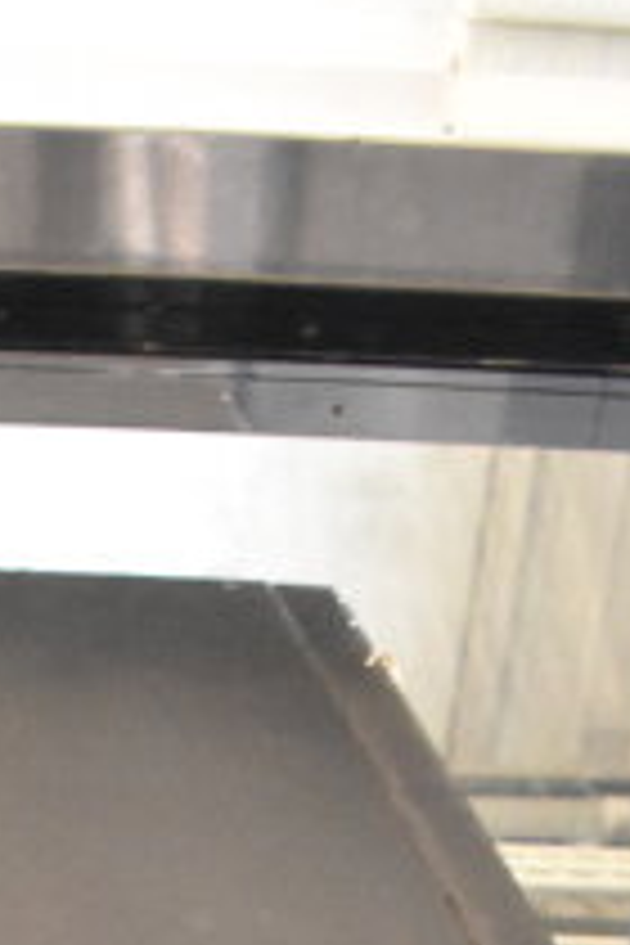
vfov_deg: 13.2
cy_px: 1960
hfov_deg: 10.2
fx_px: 3438
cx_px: -248
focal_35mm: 131
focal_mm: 20
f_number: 5.6
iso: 6400
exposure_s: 1/125
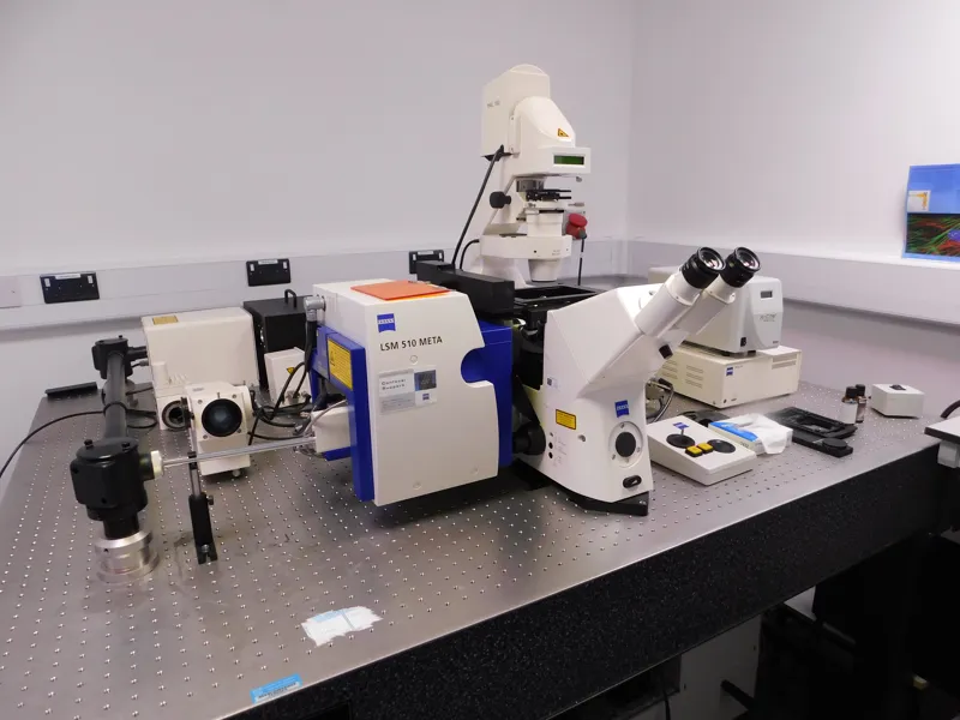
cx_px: 480
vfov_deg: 58.9
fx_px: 638
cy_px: 360
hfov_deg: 73.9
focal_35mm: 23
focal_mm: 4
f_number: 3
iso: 125
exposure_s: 1/30
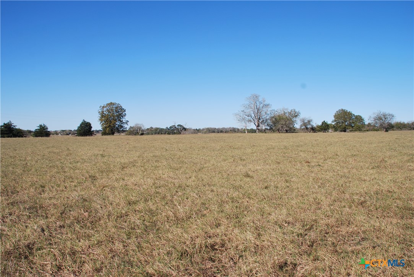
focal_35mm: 27
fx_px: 311
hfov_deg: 67.3
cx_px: 207
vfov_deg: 48.0
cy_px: 138
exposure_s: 1/250
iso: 100
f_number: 8
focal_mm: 18
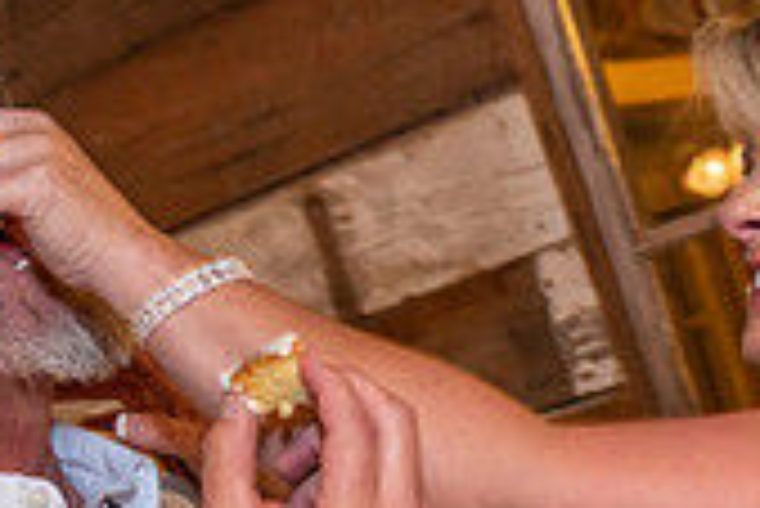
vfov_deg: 12.1
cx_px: 481
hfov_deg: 18.1
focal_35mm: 113
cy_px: 389
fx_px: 2388
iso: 1600
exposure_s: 1/60
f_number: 4.5
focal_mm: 33
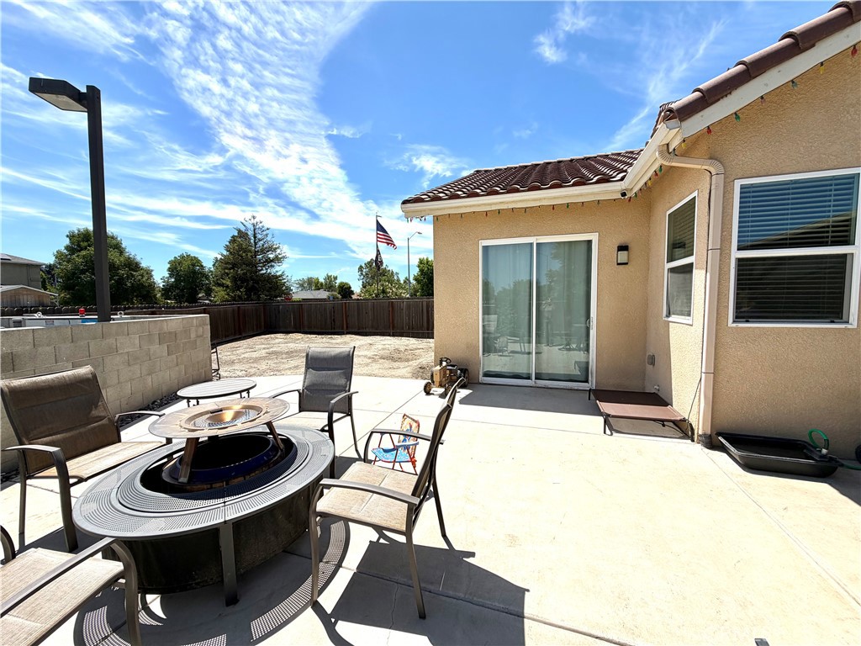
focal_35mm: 14
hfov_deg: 102.1
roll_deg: +0.7
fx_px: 348
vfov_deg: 85.7
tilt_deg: -3.8
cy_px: 323
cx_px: 430
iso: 20
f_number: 2.2
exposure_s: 1/1312
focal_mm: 2.22
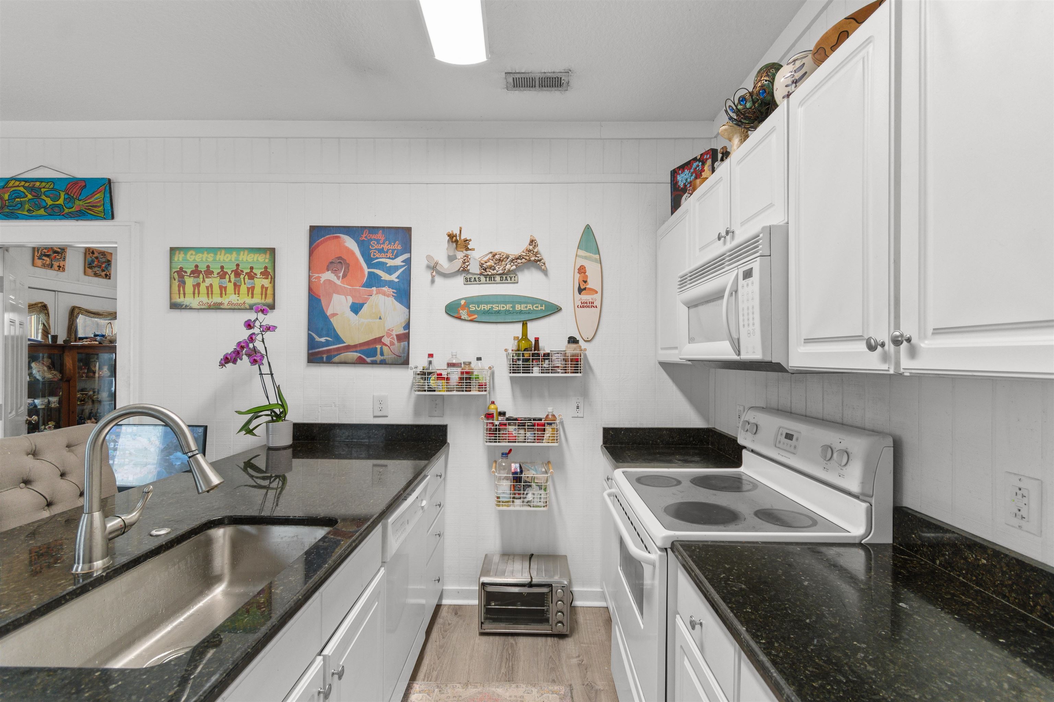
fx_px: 439
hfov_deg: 100.4
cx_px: 527
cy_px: 351
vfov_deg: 77.3
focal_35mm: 15
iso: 100
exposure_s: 1
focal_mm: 10
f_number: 4.5
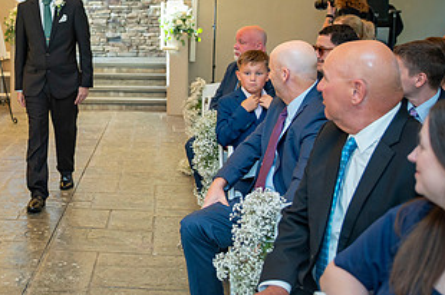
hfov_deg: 31.8
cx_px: 42
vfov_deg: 22.4
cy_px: 77
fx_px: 741
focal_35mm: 60
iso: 800
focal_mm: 31
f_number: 2.8
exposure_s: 1/1250
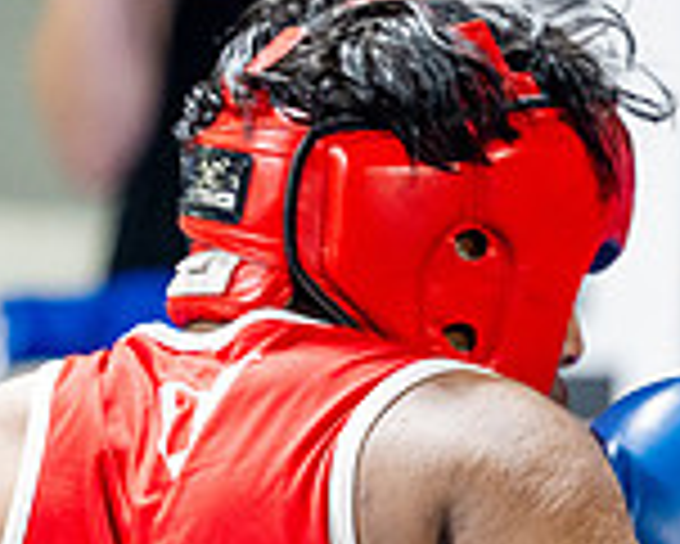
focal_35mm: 542
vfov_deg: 2.9
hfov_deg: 3.6
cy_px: 380
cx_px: 815
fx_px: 10915
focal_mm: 150
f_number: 2
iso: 4000
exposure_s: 1/800
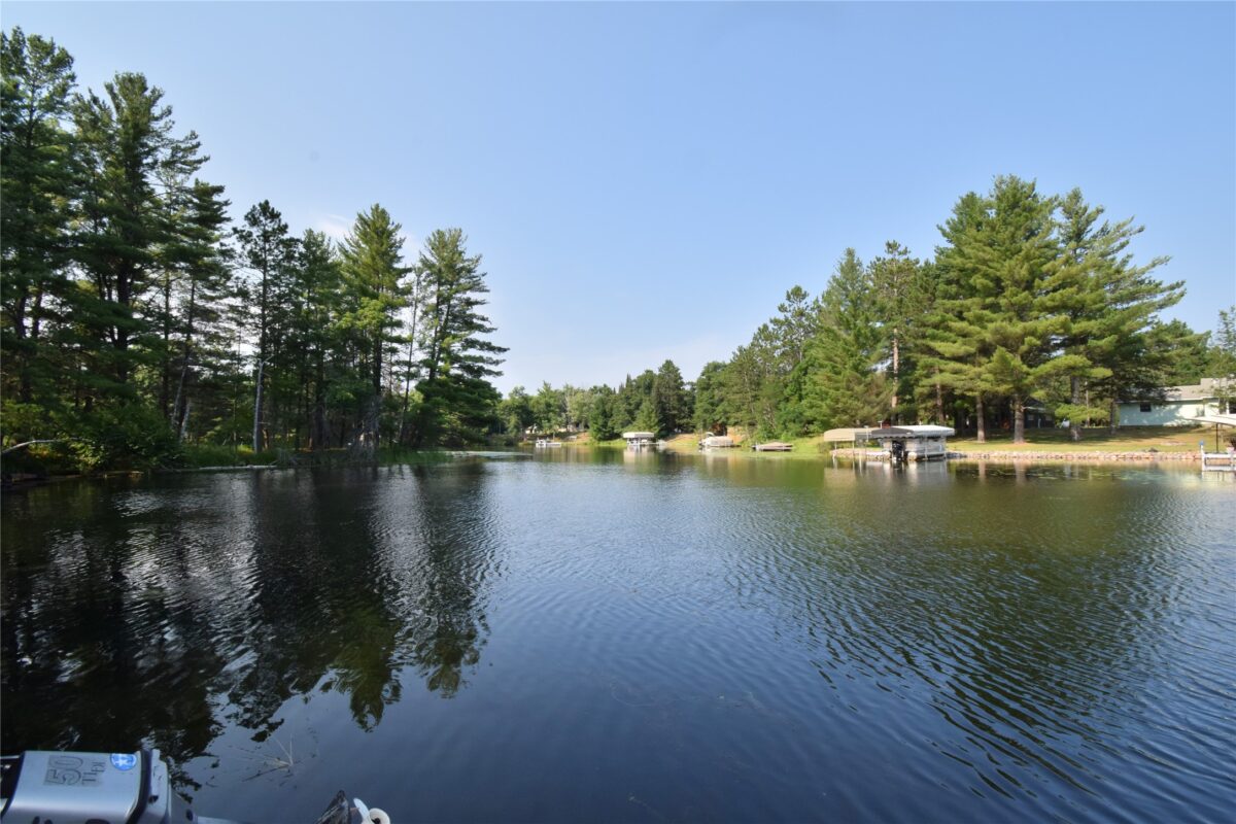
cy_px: 412
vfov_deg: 77.3
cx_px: 618
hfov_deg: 100.4
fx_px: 515
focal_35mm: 15
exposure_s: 1/200
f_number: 16
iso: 320
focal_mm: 10
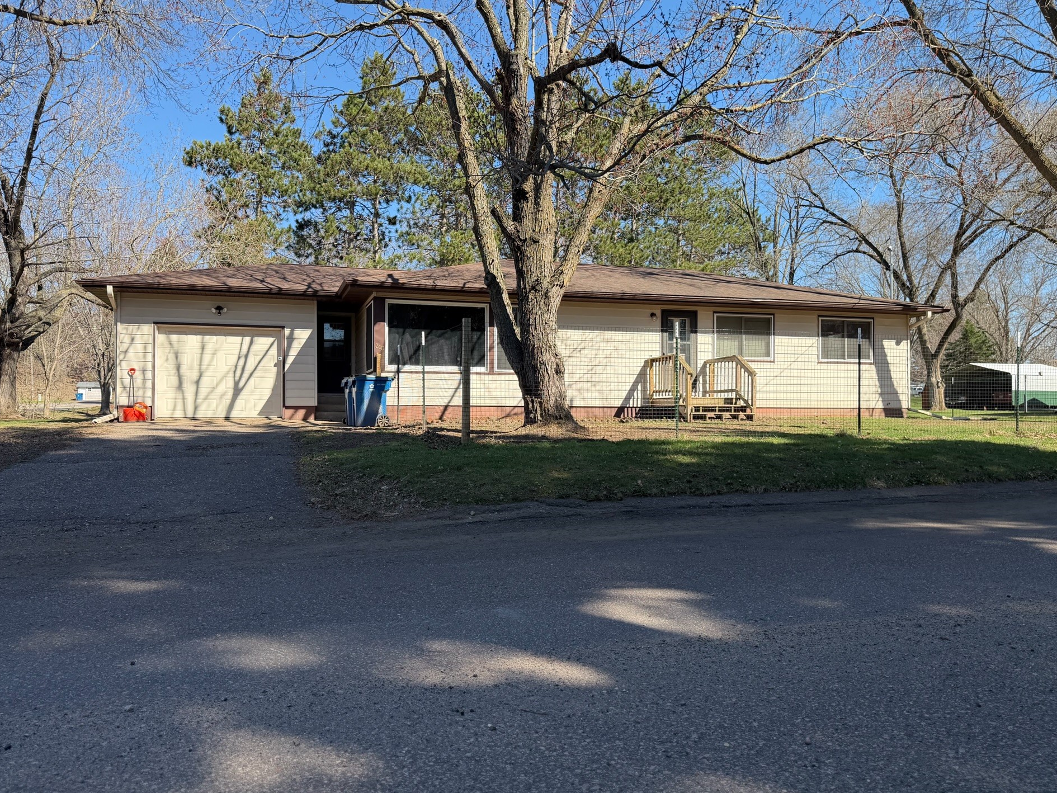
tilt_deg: -0.1
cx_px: 502
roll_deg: +0.4
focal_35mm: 26
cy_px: 403
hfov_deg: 67.3
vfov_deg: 53.1
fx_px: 794
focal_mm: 6.76
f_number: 1.78
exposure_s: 1/2370
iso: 100
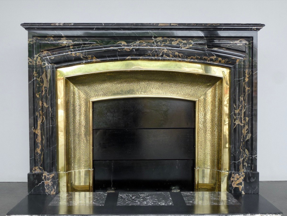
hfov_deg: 55.4
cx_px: 144
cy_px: 108
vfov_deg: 42.9
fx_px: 274
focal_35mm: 33
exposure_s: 1/60
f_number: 3.6
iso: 160
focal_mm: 5.9
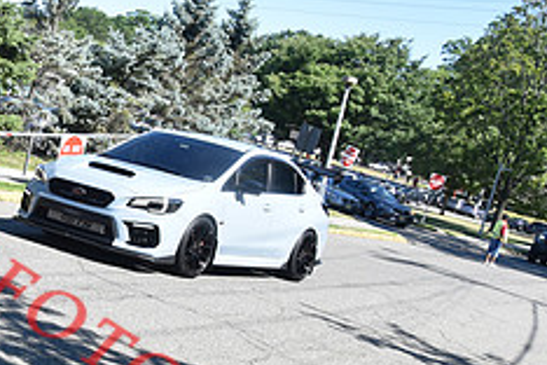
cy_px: 268
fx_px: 1018
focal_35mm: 67
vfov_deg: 20.2
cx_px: -9
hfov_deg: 28.1
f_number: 8
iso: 220
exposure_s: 1/250
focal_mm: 18
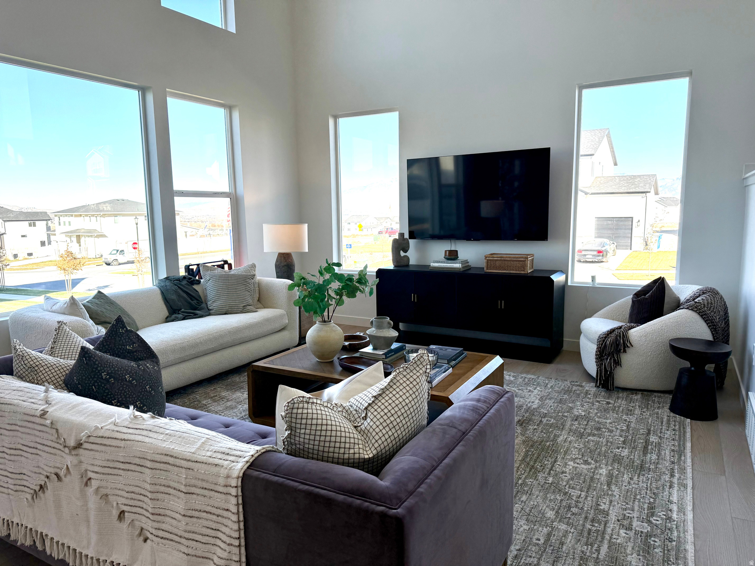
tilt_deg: -7.5
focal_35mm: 24
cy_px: 283
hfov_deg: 71.6
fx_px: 523
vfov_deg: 56.8
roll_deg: +0.9
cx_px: 378
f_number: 1.78
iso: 100
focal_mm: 6.76
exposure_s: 1/1337
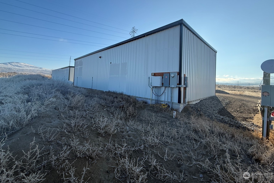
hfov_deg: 100.4
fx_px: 114
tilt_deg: +2.7
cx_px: 137
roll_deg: -2.2
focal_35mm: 15
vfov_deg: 76.8
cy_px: 78
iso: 50
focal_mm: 2.22
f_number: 2.2
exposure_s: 1/1017
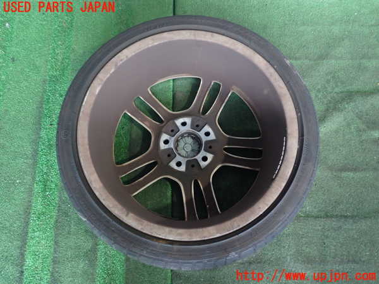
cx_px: 190
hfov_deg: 60.0
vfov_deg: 46.8
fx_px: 328
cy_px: 142
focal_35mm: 30
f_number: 2.3
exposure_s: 1/30
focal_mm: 5.4
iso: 400
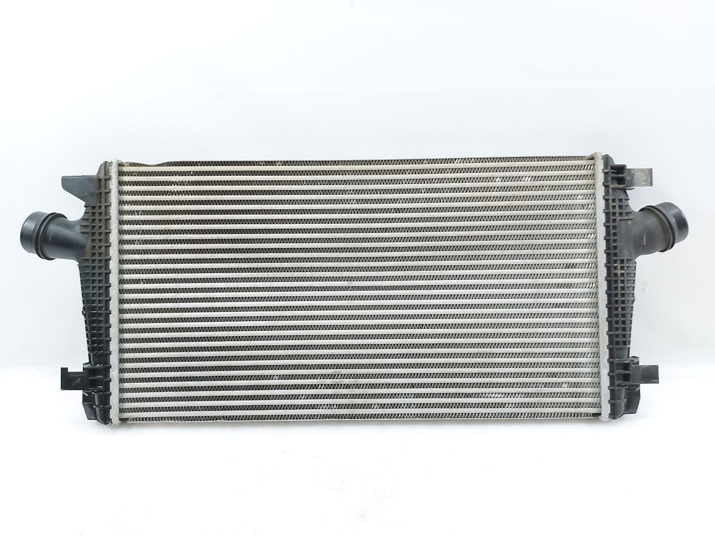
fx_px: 496
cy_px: 268
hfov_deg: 71.6
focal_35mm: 24
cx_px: 358
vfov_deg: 56.8
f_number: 1.8
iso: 100
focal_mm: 5.23
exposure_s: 1/50
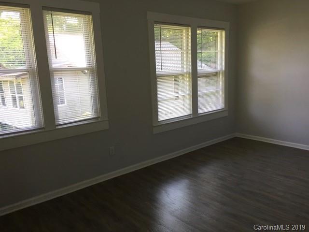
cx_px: 154
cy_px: 116
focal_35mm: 29
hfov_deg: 61.7
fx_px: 259
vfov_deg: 48.2
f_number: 2.2
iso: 32
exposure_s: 1/40
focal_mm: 4.15
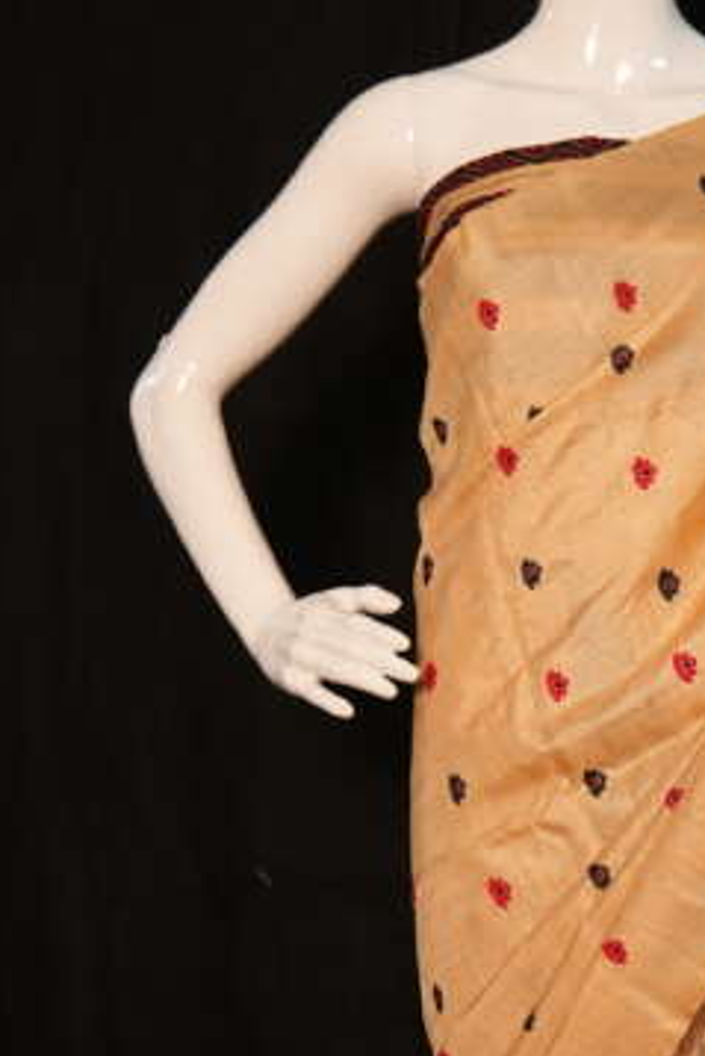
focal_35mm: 113
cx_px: 779
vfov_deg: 17.8
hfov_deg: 11.9
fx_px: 3316
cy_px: 973
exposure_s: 1/100
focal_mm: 30
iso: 500
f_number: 2.8
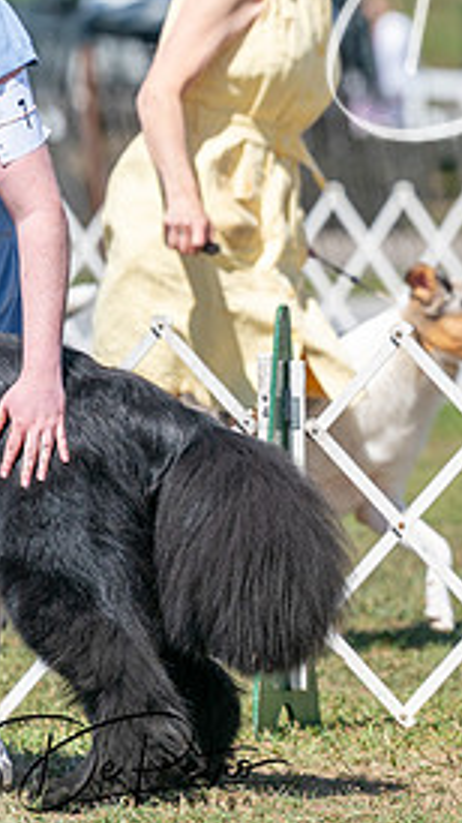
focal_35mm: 517
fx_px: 11266
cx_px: 832
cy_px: 204
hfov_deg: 2.3
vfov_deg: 4.2
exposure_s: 1/1600
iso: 250
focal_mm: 200
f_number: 4.5
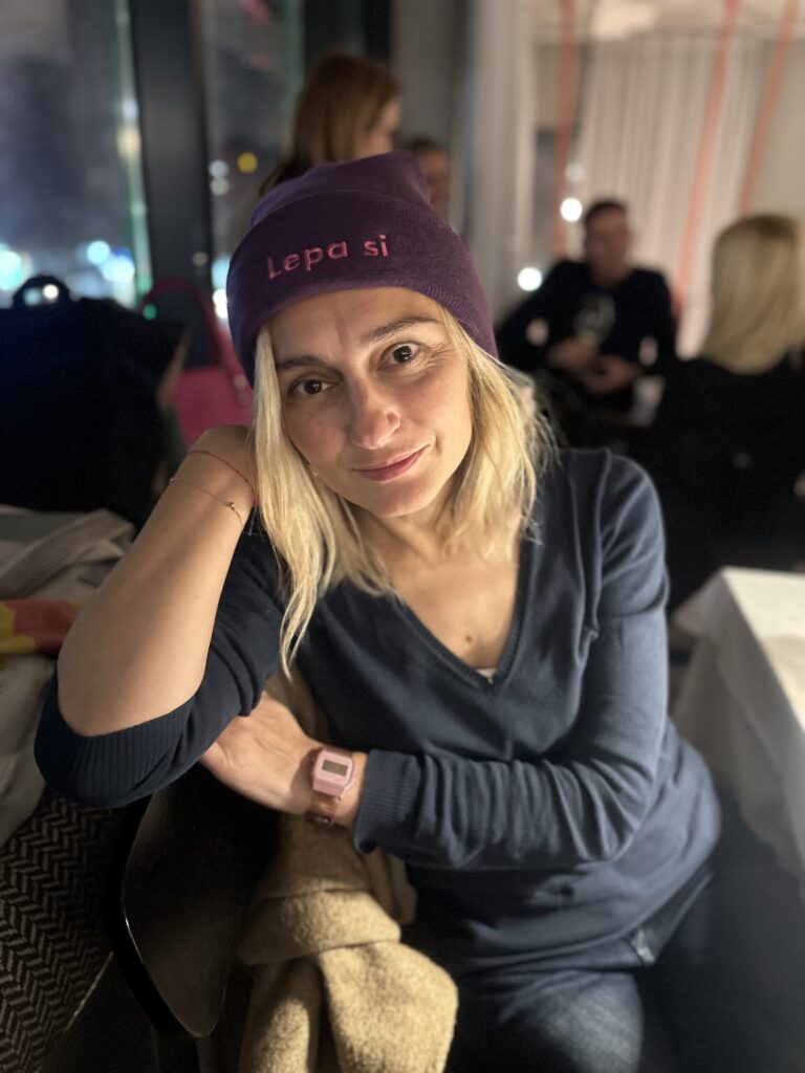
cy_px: 536
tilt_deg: -20.7
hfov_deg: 56.8
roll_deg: -1.9
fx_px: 744
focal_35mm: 24
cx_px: 402
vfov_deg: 71.6
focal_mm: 6.86
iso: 1000
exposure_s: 1/25
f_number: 1.78
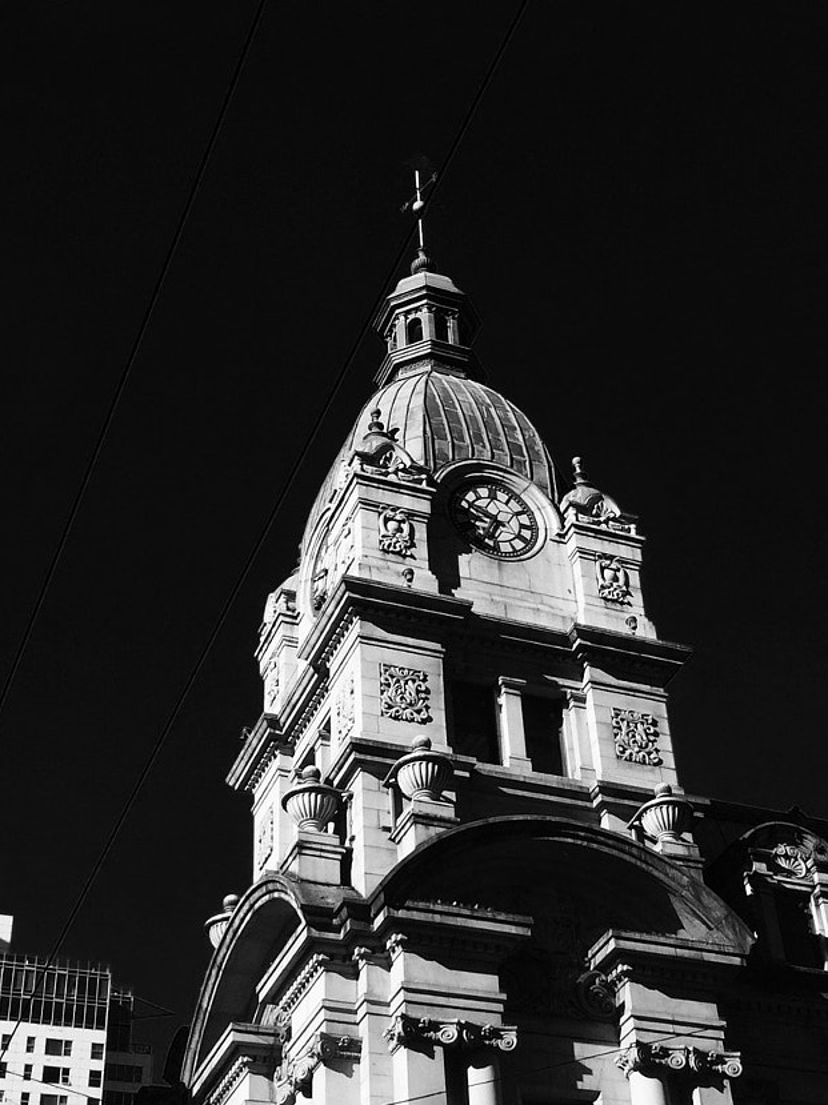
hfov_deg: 26.0
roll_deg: +5.8
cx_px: 527
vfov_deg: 34.4
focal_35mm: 56
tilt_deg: +38.4
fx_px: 1787
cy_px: 576
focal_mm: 4.15
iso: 32
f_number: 2.2
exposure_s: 1/1163
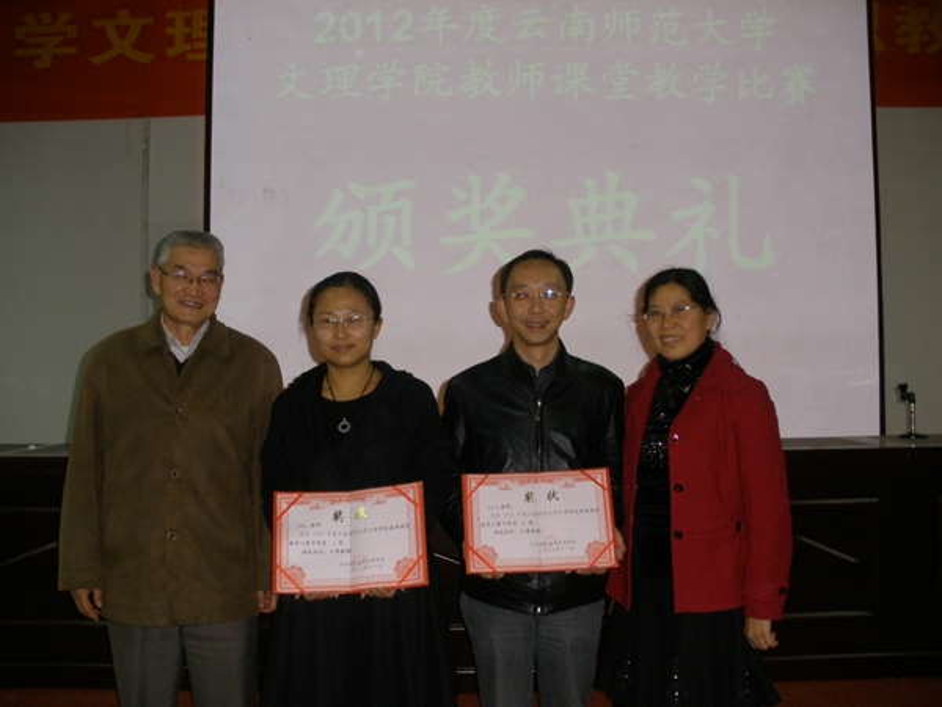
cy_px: 354
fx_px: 980
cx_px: 471
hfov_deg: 51.4
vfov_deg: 39.7
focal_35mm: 36
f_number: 3.5
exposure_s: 1/30
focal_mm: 6.3
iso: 160
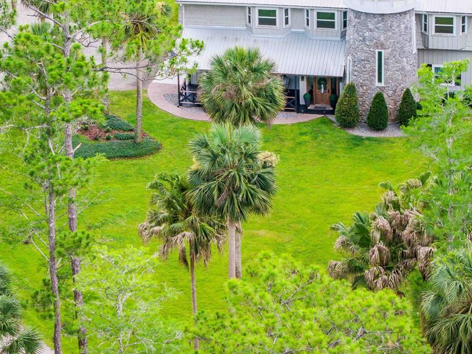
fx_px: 1937
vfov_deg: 10.4
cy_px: 44
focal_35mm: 142
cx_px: 377
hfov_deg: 13.8
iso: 100
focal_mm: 19.35
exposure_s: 1/60
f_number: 2.8
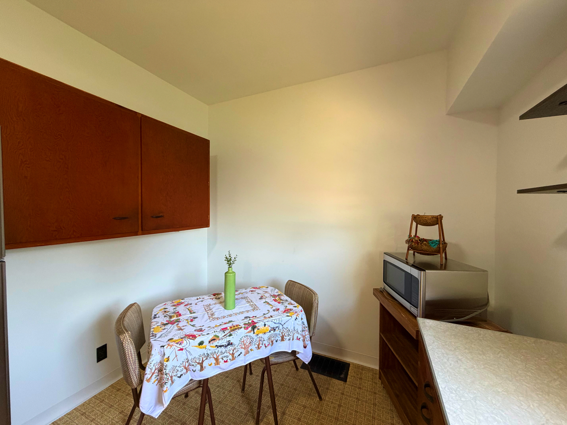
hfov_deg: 102.1
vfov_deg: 85.7
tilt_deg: -1.2
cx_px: 284
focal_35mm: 14
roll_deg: -0.6
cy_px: 212
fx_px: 229
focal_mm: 2.22
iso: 320
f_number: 2.2
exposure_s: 1/60
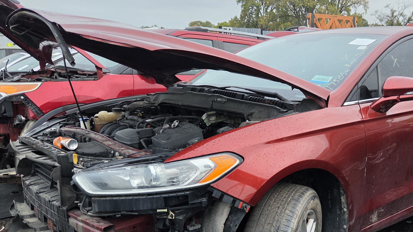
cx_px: 277
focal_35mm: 37
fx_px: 405
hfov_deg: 52.9
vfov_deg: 31.5
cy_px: 169
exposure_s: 1/120
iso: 250
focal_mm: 5.4
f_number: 1.8
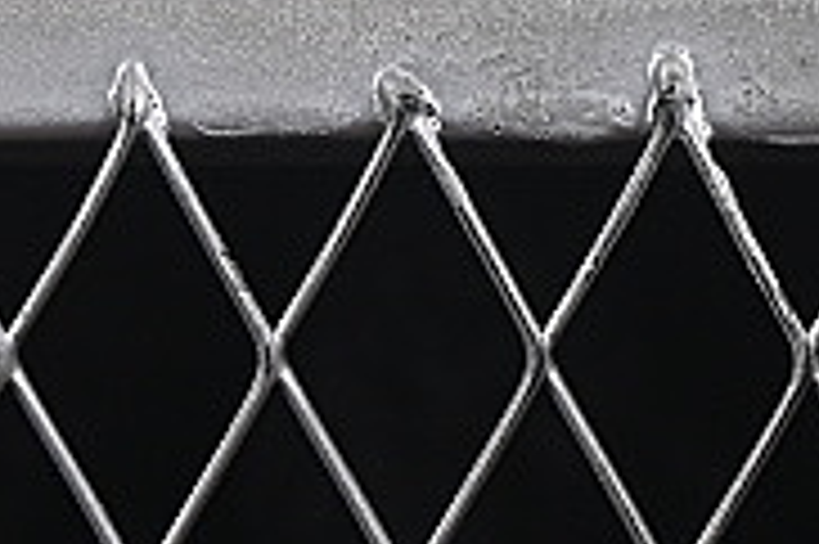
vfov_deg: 3.0
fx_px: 10114
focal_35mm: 445
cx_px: 1053
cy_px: -1061
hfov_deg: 4.6
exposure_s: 1/80
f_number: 8
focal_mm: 50
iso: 160
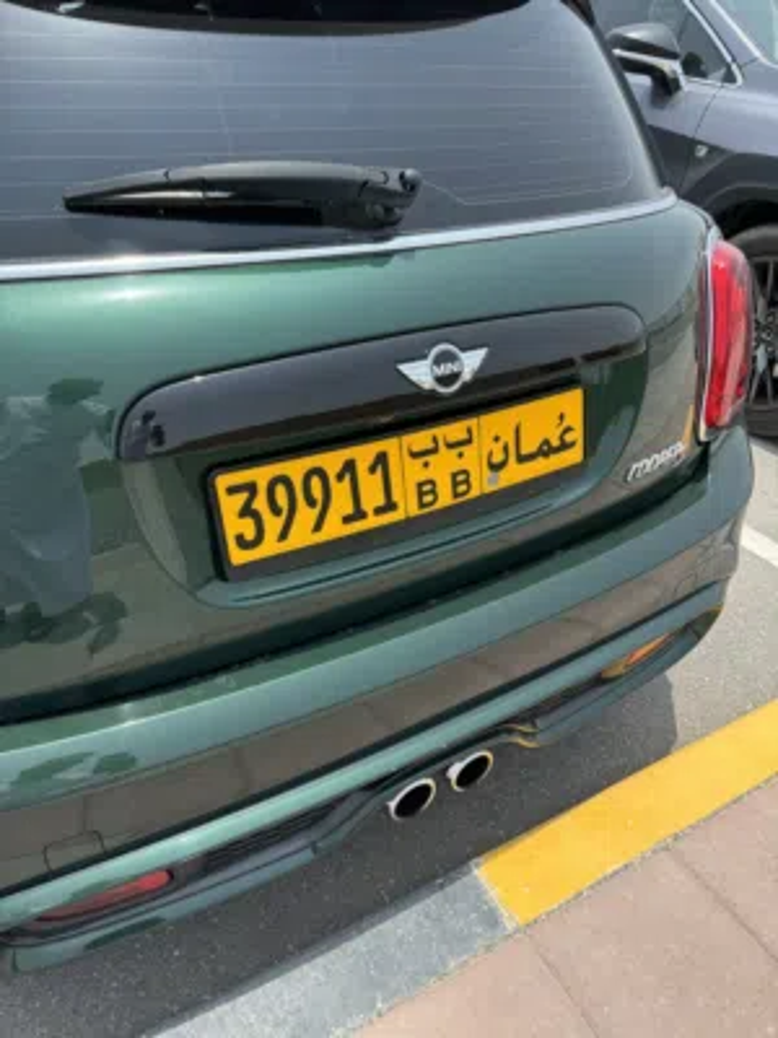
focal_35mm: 24
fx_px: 719
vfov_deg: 71.6
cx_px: 389
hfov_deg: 56.8
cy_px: 519
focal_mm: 6.76
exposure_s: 1/2331
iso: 80
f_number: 1.78
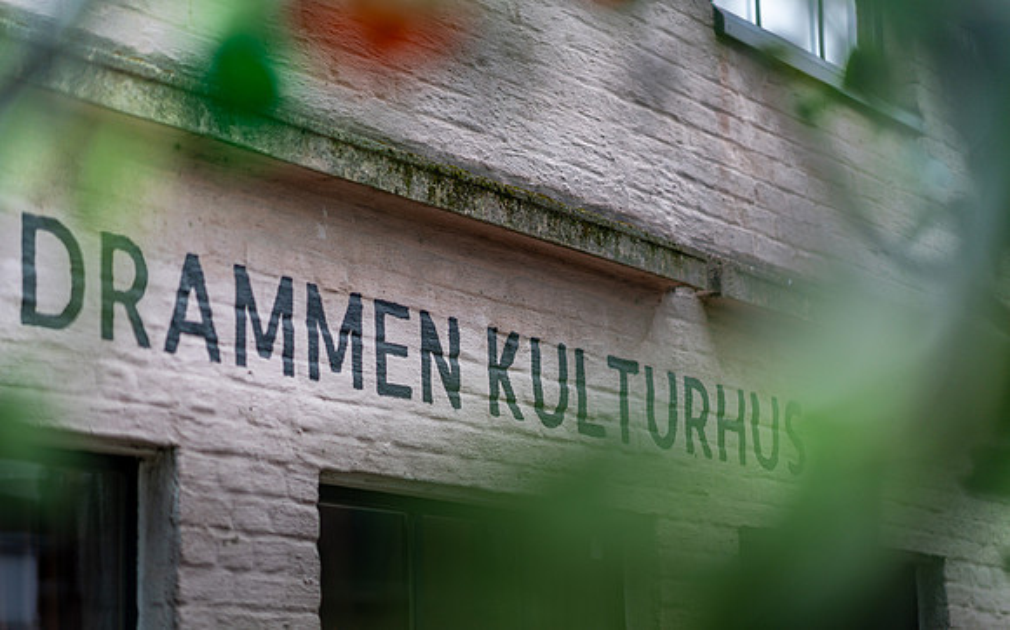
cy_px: 326
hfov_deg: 23.4
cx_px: 516
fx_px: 2437
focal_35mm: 89
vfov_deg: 14.7
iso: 250
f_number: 1.4
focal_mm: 85
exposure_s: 1/1600
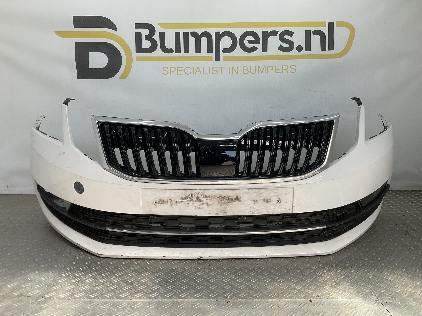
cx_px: 211
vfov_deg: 48.2
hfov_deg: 61.7
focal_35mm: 29
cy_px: 158
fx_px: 354
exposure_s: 1/367
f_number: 1.8
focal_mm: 3
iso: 16
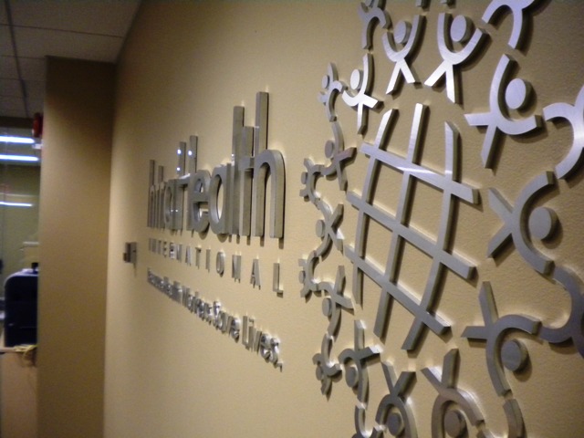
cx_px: 292
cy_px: 219
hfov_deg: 52.6
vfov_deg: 40.7
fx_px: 590
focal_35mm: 35
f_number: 3.1
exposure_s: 1/50.6
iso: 400
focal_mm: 6.3
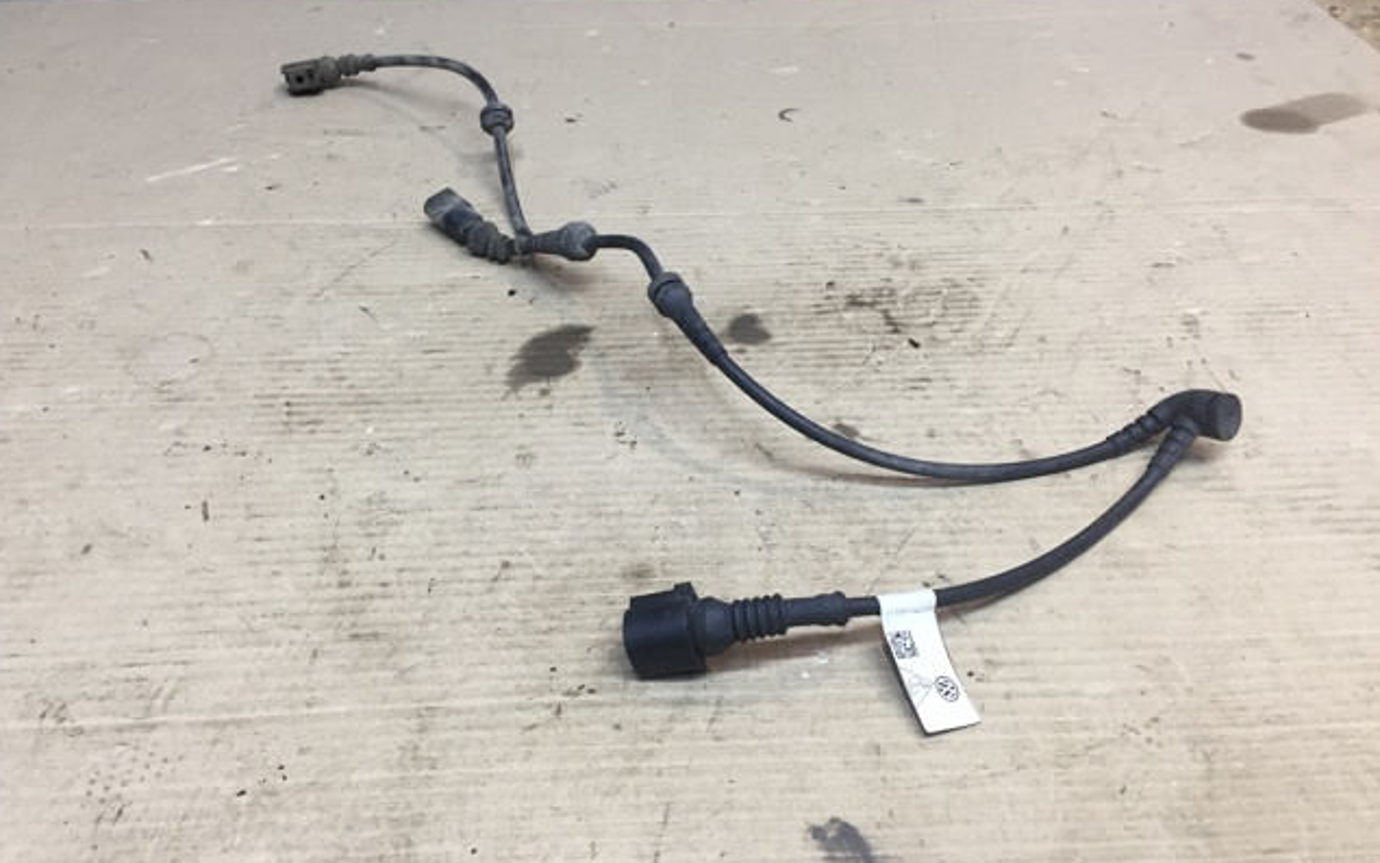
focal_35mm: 31
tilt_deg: -38.5
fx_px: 1166
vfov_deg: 40.6
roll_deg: +0.0
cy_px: 404
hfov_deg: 61.2
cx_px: 689
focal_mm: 4.15
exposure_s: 1/33
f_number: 2.2
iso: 64
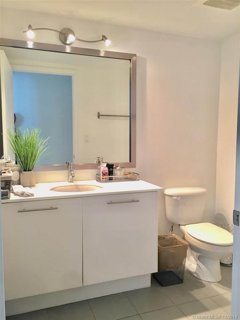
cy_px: 160
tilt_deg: -4.7
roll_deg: -0.4
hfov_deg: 48.2
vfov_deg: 61.7
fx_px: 268
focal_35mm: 29
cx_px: 120
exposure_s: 1/17
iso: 100
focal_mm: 4.15
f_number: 2.2
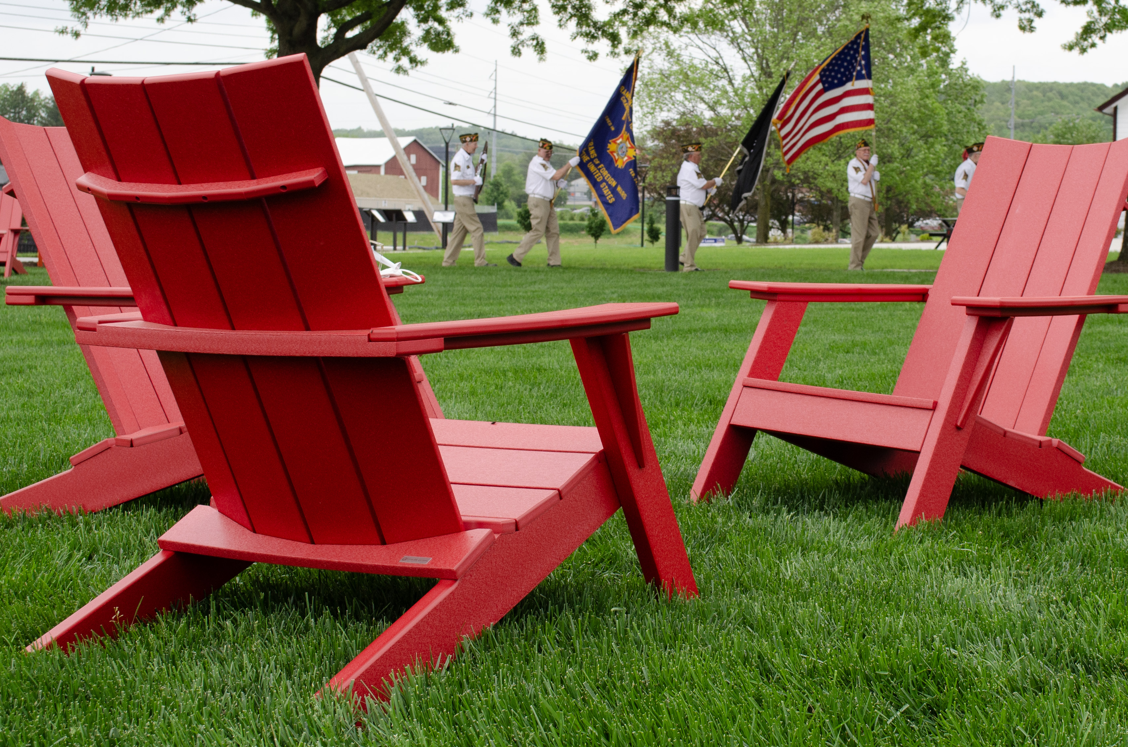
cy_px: 262
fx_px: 1961
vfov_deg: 21.5
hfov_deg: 32.0
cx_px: 695
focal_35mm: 63
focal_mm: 29
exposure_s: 1/250
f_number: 8
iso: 200
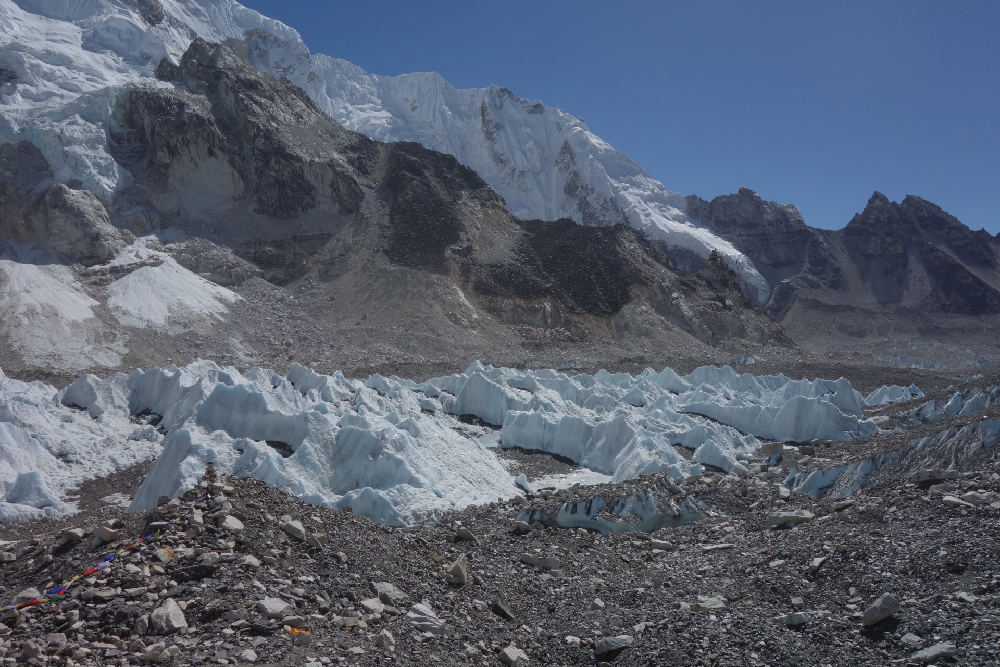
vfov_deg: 46.4
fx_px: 778
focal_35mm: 28
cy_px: 334
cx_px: 500
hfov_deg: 65.5
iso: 125
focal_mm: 10.4
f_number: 8
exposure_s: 1/1000
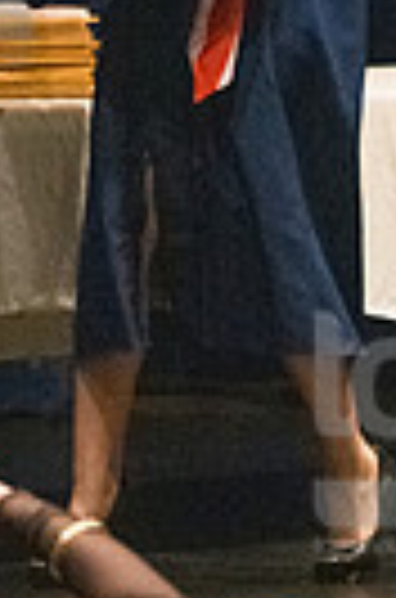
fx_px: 9271
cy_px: -54
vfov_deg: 3.7
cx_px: -74
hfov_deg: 2.4
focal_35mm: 559
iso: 10000
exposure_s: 1/400
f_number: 3.2
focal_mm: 110
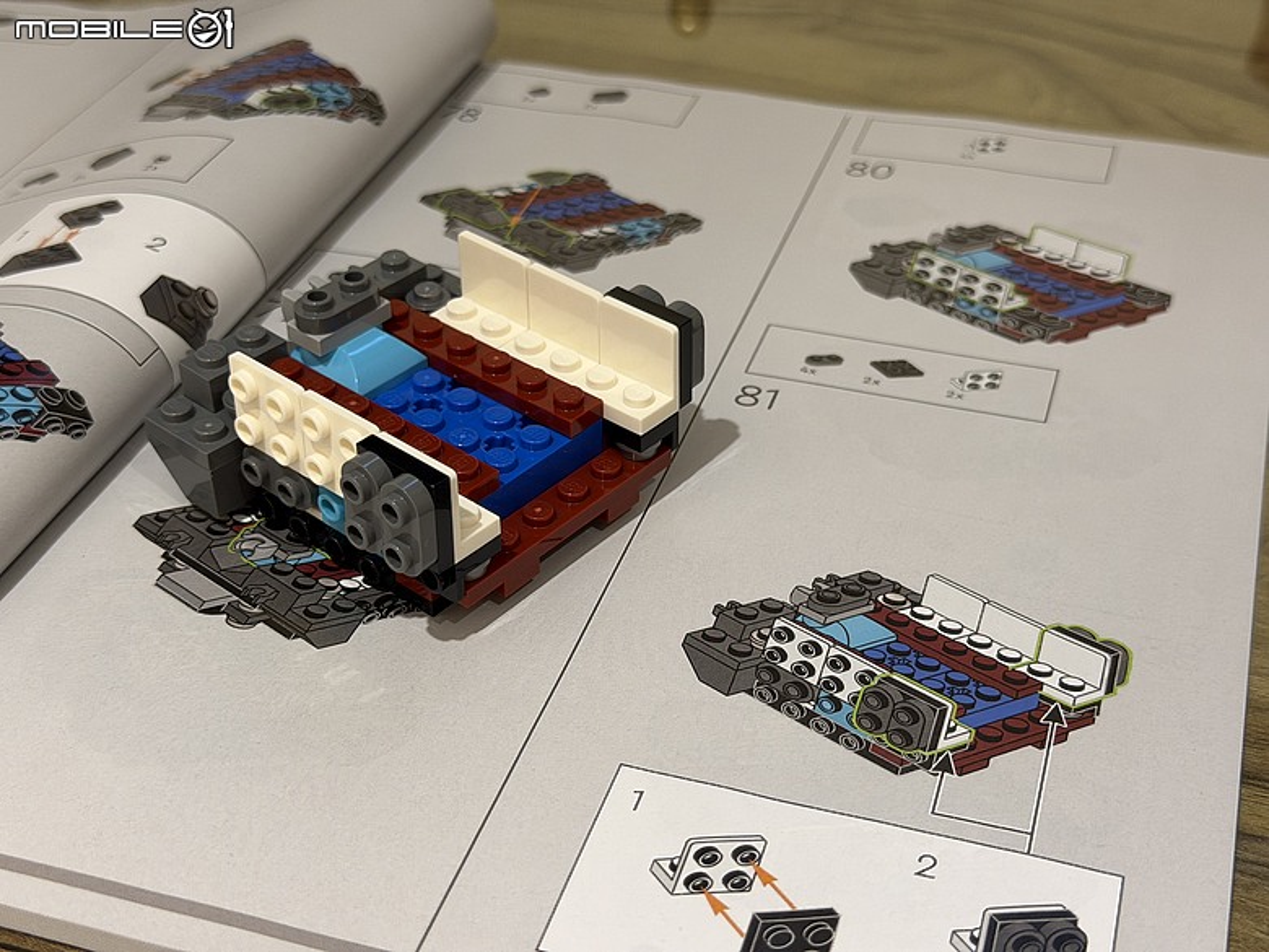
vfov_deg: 30.3
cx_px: 634
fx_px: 1760
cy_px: 476
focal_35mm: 48
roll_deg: +1.0
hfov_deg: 39.7
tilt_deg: -36.4
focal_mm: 6.76
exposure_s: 1/60
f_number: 1.78
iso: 200
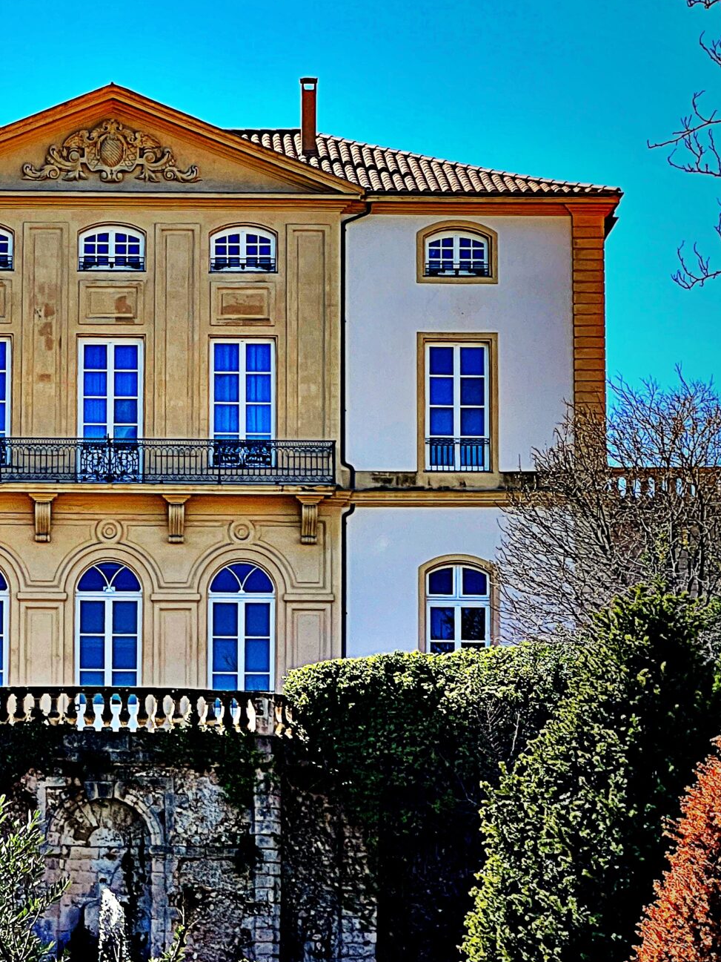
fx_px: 4221
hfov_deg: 9.7
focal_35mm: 152
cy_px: 576
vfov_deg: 13.0
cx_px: 83
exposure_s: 1/504
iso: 32
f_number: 2.8
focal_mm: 9
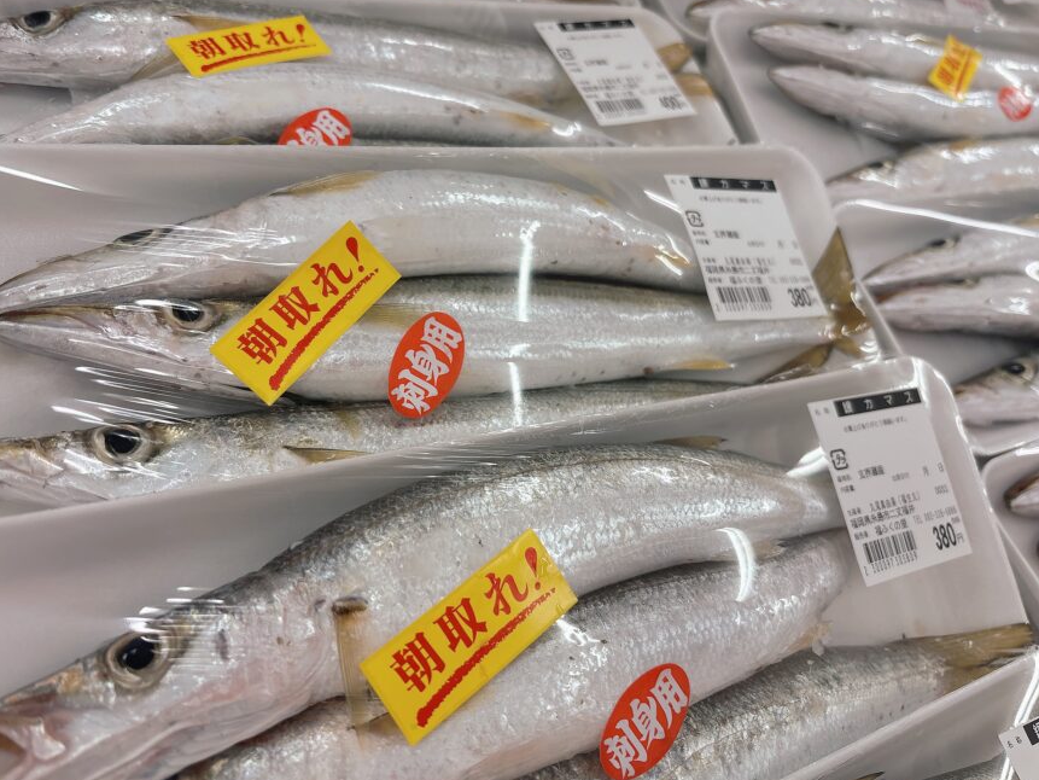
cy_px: 363
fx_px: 871
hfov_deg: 61.6
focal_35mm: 29
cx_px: 500
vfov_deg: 48.2
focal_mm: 5.96
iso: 64
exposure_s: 1/120
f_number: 1.6
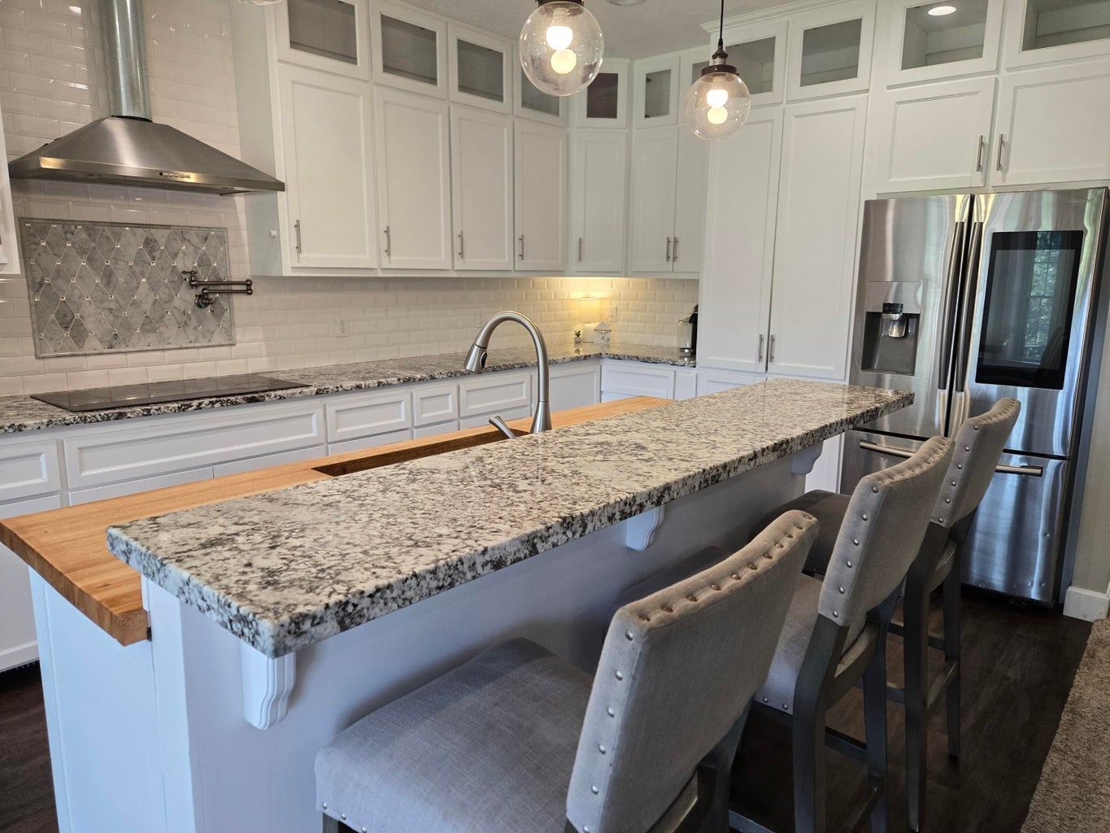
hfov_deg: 73.9
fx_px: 738
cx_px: 555
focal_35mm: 23
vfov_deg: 58.9
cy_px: 416
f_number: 1.8
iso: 200
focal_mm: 5.4
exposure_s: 1/120
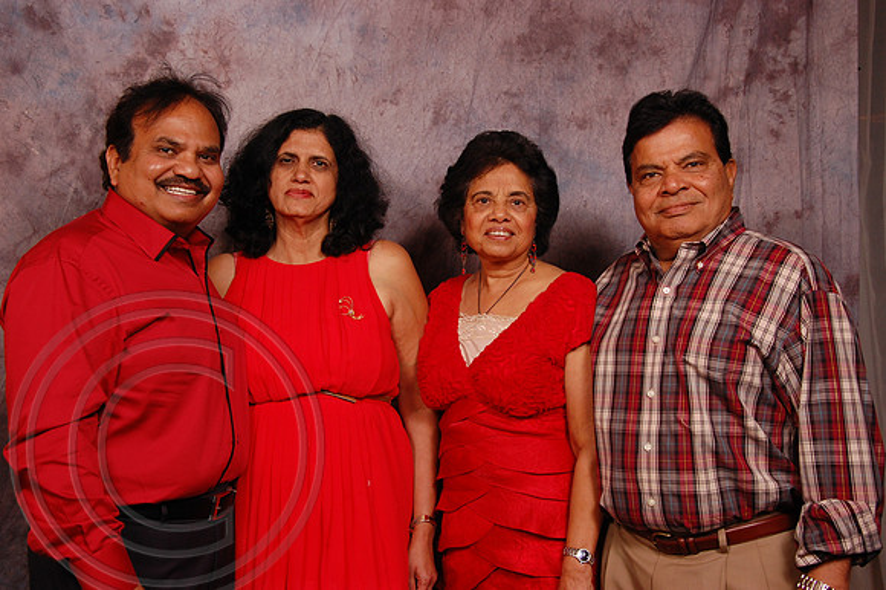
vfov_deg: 26.5
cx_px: 443
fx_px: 1254
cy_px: 295
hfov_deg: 38.9
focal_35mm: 51
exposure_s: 1/200
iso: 400
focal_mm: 34
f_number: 5.6
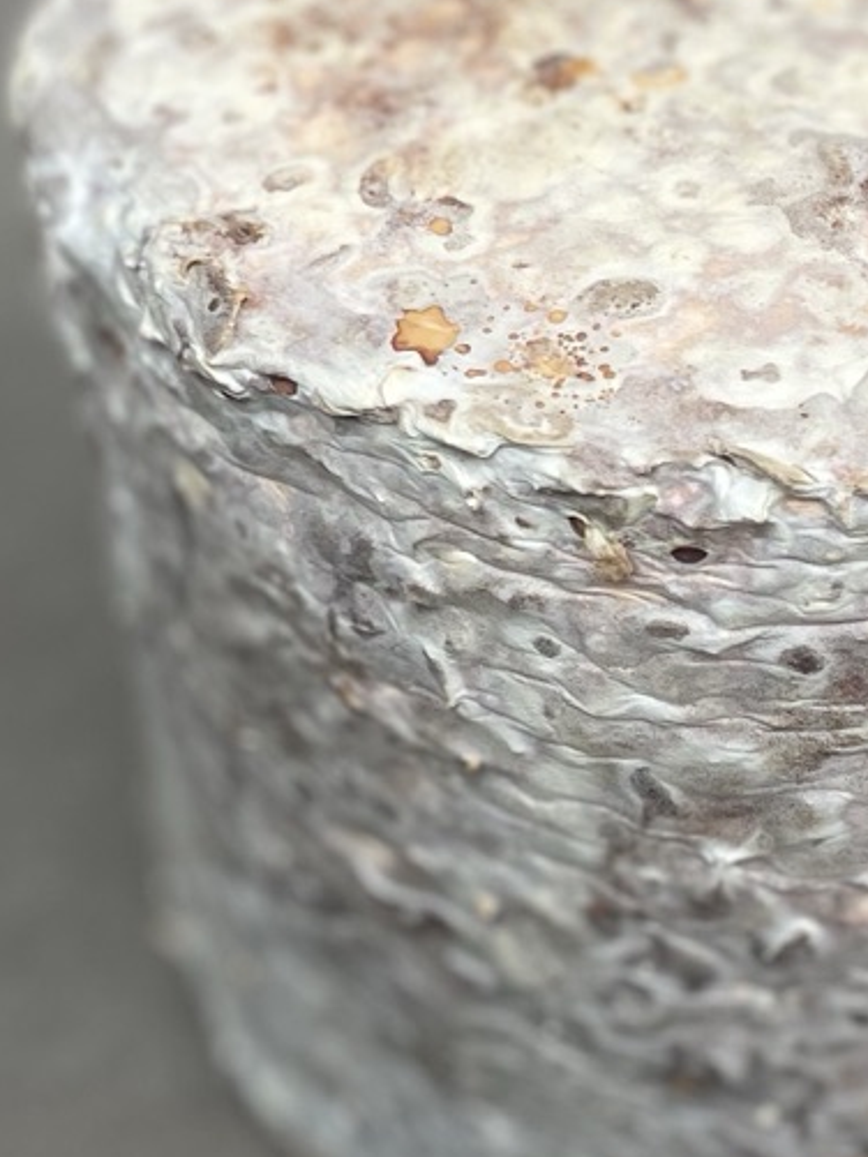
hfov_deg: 17.5
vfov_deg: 23.5
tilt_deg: -45.5
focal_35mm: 83
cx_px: 822
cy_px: 524
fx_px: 2774
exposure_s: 1/121
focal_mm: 4.2
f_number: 1.6
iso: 80
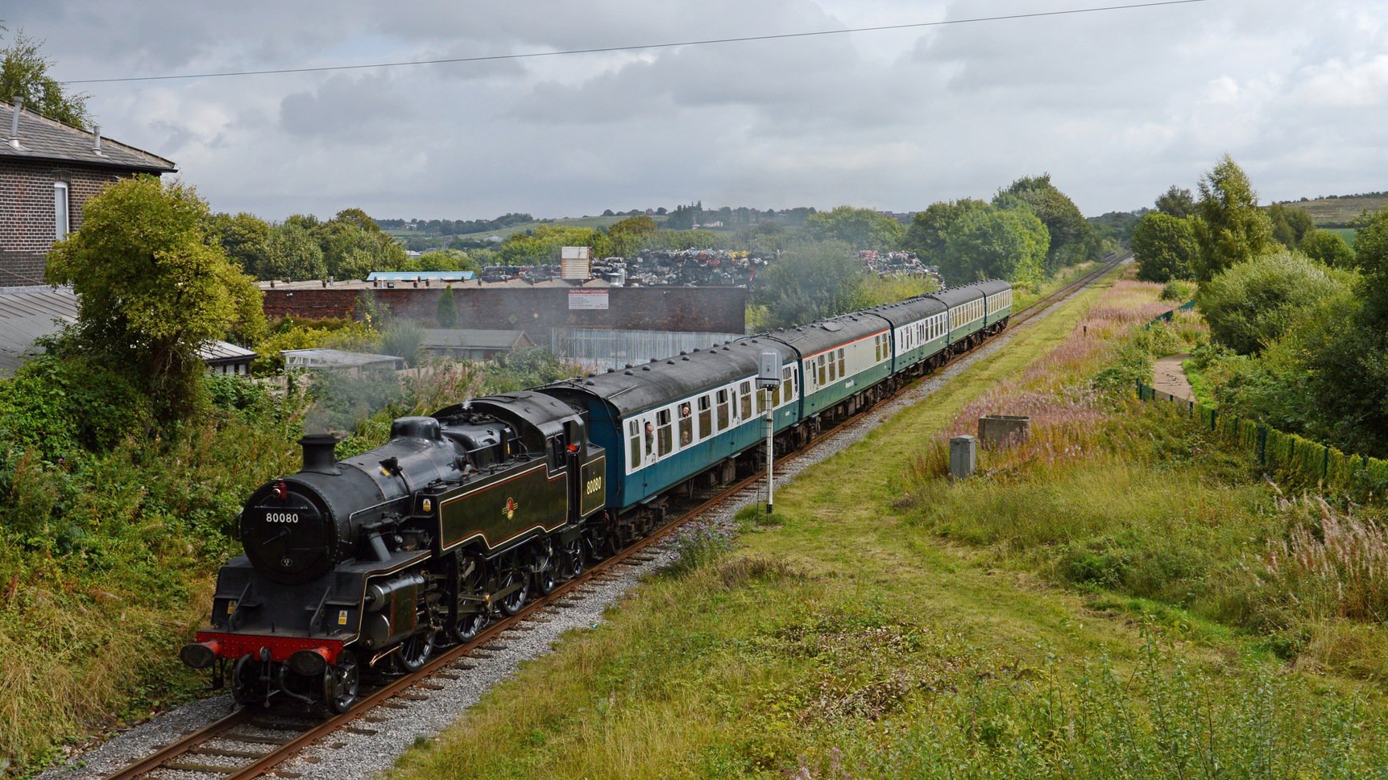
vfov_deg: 24.4
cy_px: 430
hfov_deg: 42.0
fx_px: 1803
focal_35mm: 49
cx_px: 615
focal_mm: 28
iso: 100
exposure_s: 1/400
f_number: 8
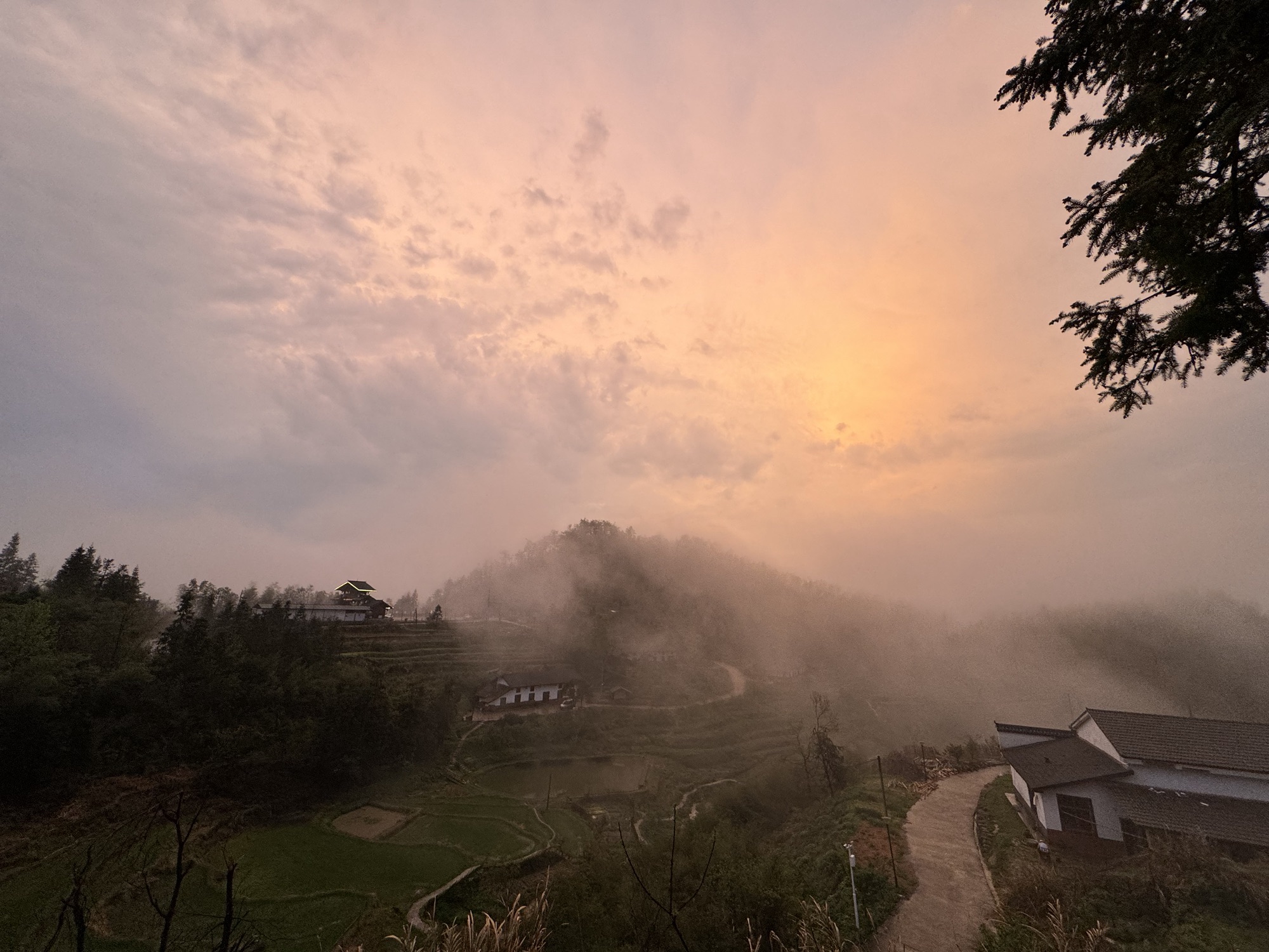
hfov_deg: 102.1
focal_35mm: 14
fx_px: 513
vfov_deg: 85.7
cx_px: 634
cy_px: 476
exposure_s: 1/99
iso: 100
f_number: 2.2
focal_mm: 2.22
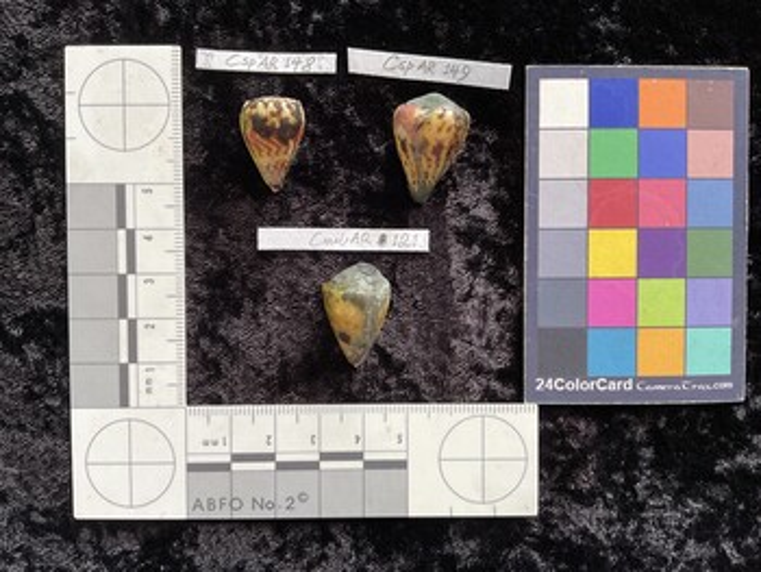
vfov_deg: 48.3
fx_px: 638
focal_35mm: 29
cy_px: 286
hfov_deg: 61.6
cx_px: 380
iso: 40
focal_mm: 3
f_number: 1.8
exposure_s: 1/60
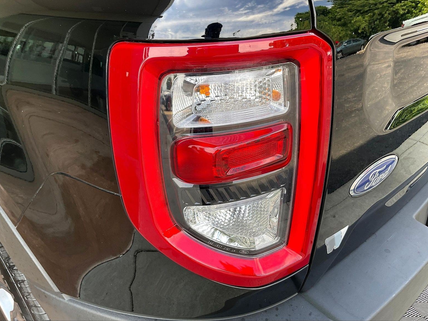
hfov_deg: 60.0
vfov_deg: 46.8
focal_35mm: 30
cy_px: 155
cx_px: 218
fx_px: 371
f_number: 1.8
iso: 20
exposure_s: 1/122
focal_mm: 3
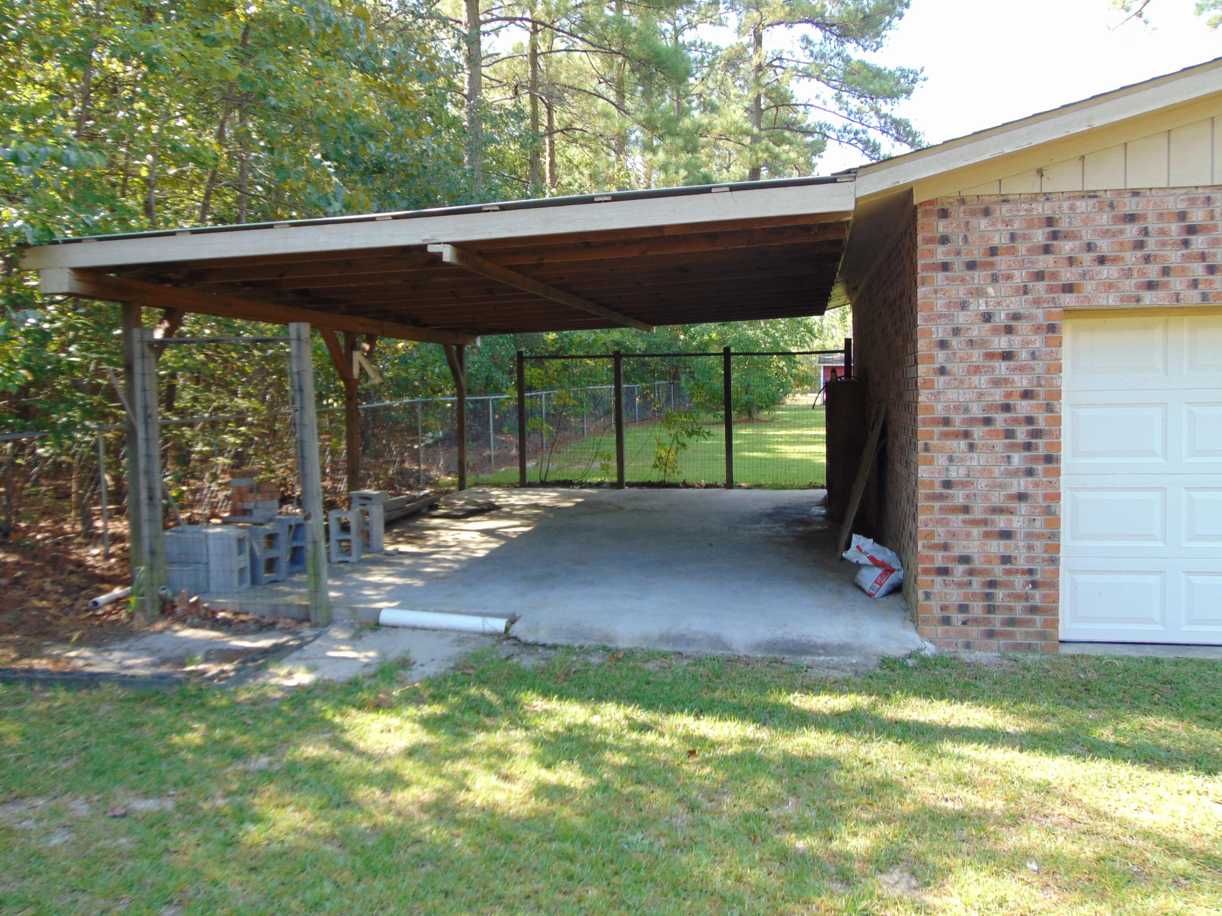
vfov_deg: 46.8
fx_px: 1059
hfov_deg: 60.0
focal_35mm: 30
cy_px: 458
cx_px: 611
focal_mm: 5.4
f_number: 3.1
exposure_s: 1/100
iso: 80
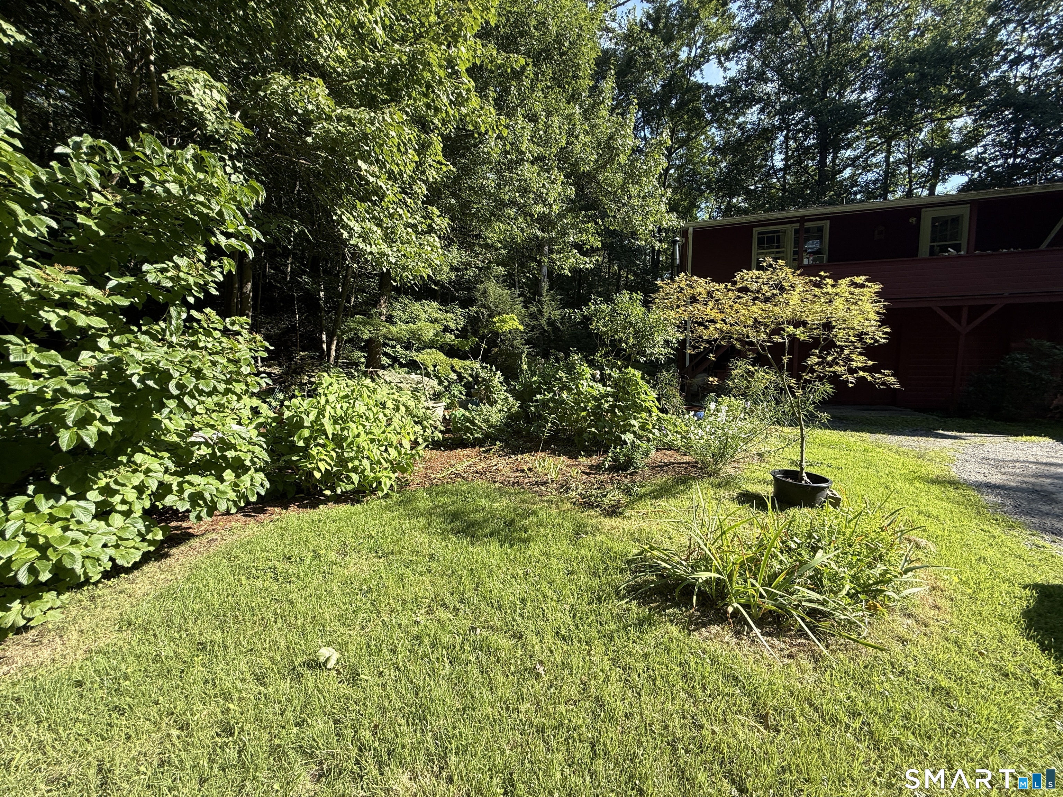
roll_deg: +2.1
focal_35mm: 14
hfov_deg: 102.1
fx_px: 430
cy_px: 398
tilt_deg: -2.5
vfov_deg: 85.7
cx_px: 532
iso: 50
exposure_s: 1/461
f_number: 2.2
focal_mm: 2.22
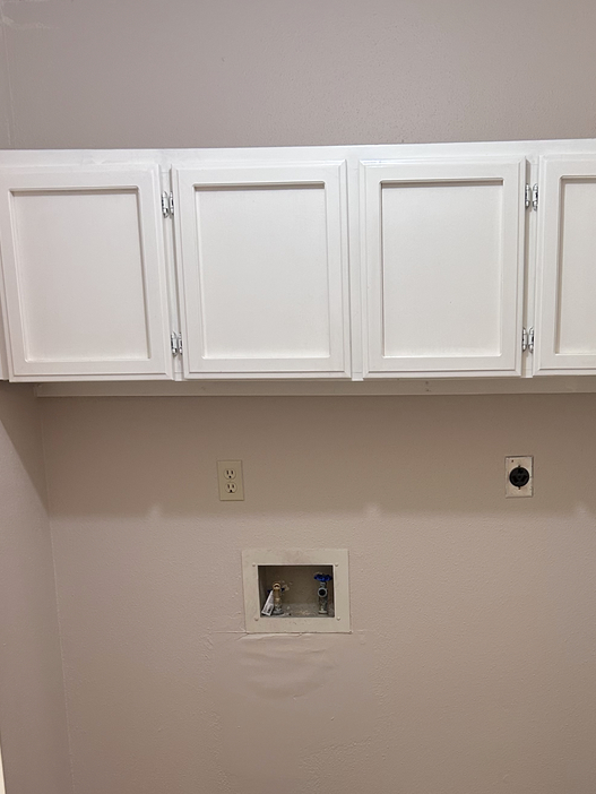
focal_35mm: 40
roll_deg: +1.7
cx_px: 399
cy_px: 576
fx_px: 918
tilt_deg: -11.7
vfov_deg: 45.5
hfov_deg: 35.6
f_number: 1.5
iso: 200
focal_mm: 5.7
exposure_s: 1/60
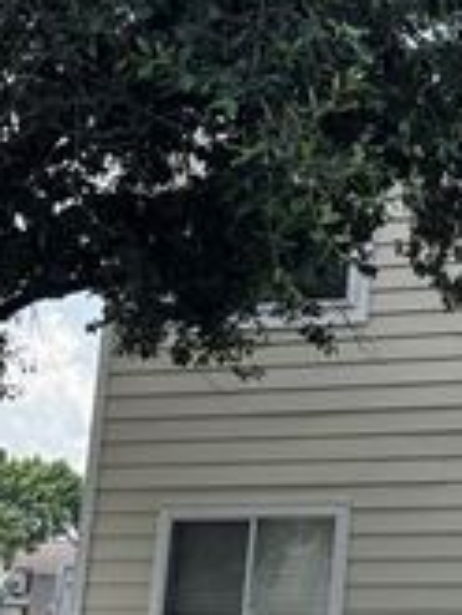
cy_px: 132
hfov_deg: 12.9
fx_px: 1866
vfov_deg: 18.6
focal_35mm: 105
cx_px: 812
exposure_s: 1/1139
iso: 50
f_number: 1.6
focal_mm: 5.96
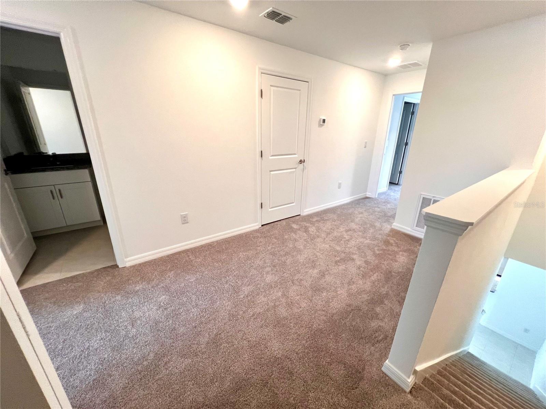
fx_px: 205
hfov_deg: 106.2
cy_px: 204
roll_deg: -1.5
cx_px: 273
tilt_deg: -17.0
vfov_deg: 89.9
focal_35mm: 13
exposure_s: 1/120
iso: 200
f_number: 1.8
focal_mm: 1.57
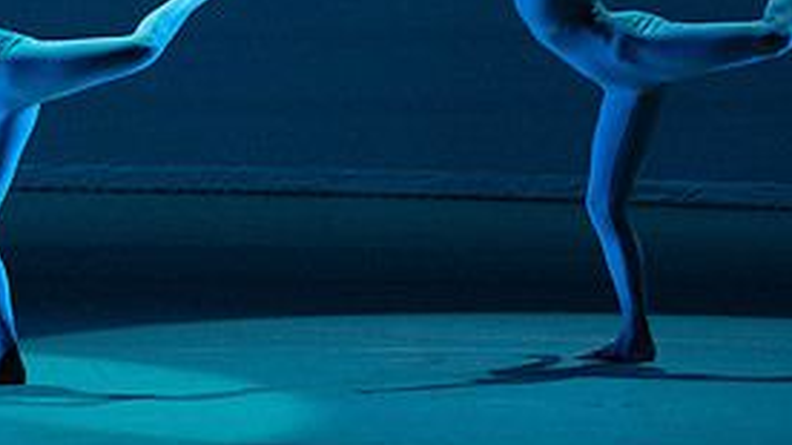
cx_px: 207
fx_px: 11147
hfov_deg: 4.1
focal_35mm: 531
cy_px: -70
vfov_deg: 2.3
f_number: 5.6
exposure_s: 1/400
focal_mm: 241
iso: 16000
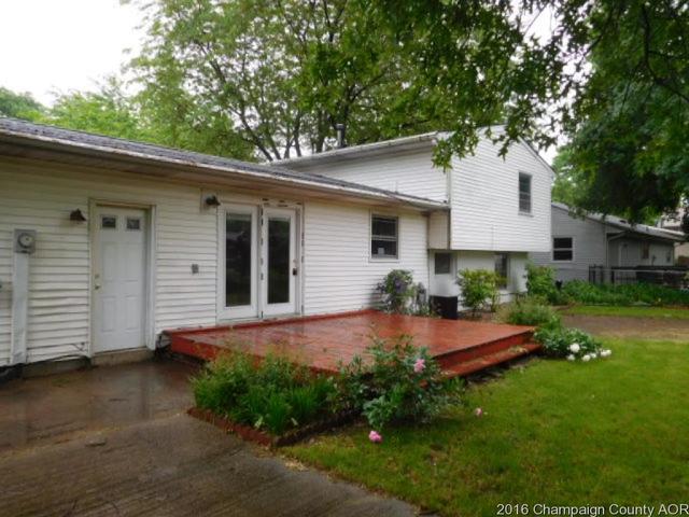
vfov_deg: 54.9
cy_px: 258
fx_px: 498
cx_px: 344
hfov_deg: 69.4
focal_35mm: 25
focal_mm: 4.5
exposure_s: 1/50
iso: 125
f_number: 3.4
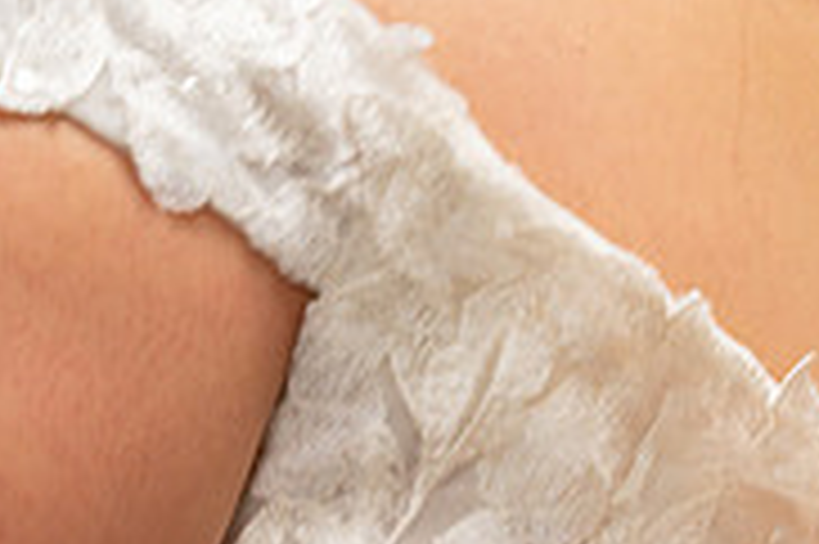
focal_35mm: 223
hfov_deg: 9.2
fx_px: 5069
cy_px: 856
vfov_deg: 6.1
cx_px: 747
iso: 800
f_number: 2.8
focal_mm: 70
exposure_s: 1/80
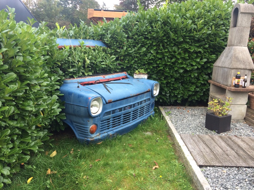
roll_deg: -1.7
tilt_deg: -13.8
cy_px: 95
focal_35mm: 29
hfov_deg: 61.7
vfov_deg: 48.2
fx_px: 213
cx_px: 127
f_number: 2.2
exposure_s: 1/100
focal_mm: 4.15
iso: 40
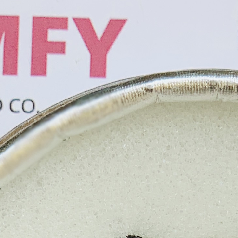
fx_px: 1968
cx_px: 170
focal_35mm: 253
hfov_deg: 6.9
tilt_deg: -28.6
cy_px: 386
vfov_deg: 6.8
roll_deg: +0.0
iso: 16
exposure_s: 1/403
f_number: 2.4
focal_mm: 6
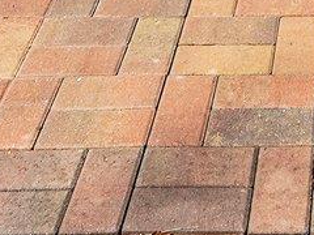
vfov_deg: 8.5
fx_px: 1116
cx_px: 389
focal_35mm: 123
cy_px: -610
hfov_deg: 15.4
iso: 100
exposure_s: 1/250
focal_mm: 10
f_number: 8
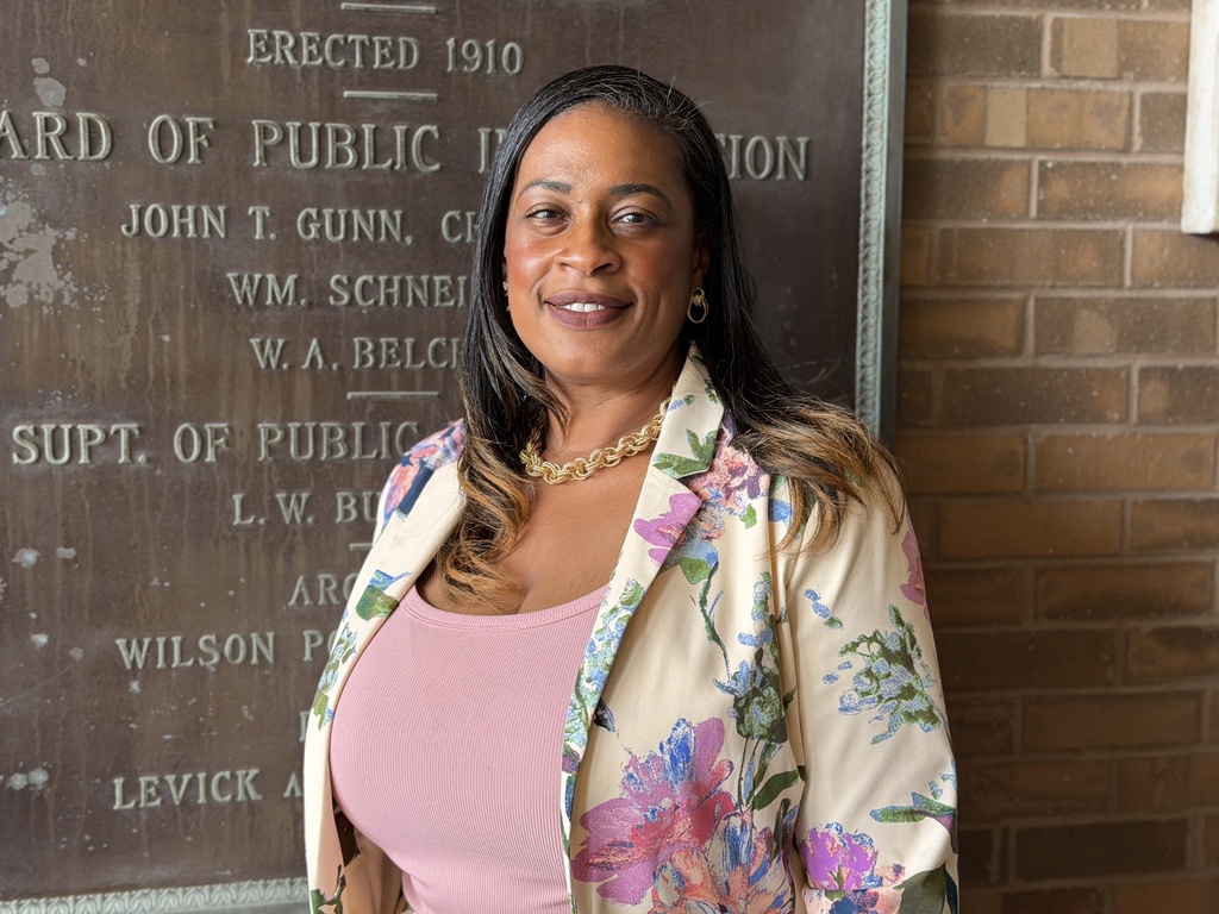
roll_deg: -0.2
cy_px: 457
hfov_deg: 39.7
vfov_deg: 30.3
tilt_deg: -5.5
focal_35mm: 48
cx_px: 610
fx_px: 1690
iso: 125
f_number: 1.78
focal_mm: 6.76
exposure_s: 1/112
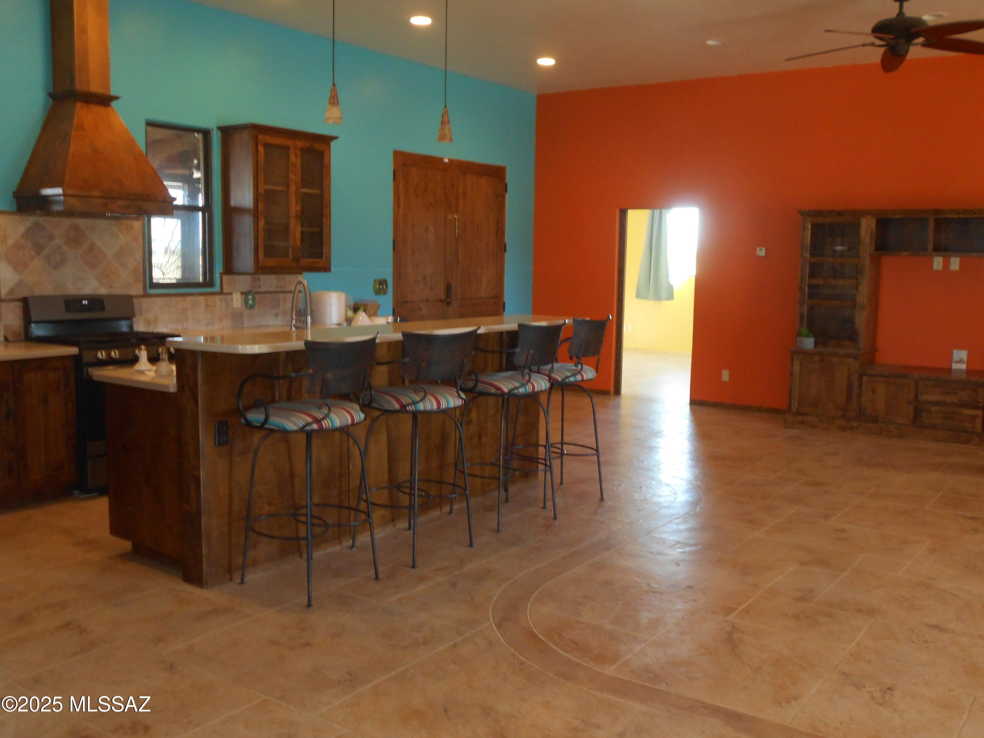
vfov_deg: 44.2
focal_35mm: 32
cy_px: 369
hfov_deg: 56.8
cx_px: 492
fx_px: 910
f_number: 3.6
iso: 200
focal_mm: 5.8
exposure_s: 1/25
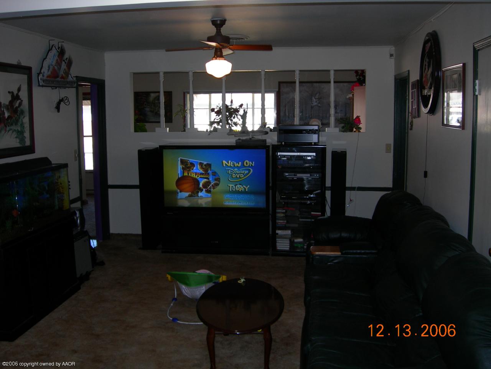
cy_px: 184
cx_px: 246
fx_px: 539
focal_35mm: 38
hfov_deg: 49.0
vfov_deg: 37.7
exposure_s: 1/60.1
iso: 66
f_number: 2.8
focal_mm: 7.8
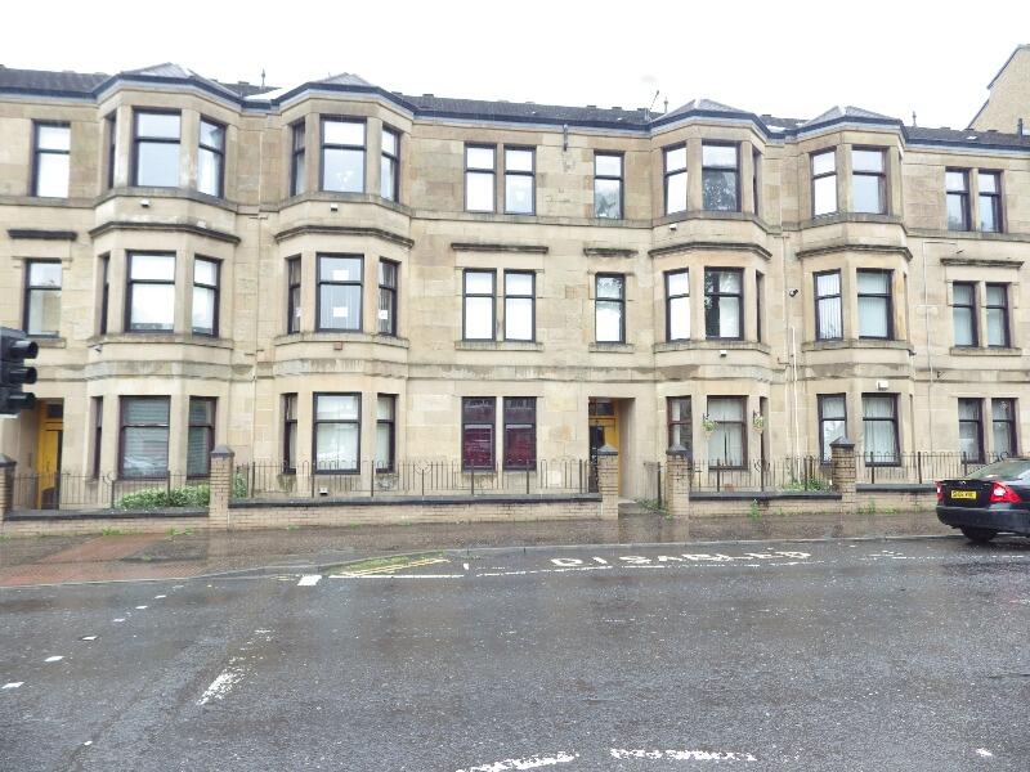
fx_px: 655
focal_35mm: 22
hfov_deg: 76.4
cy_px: 386
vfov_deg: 61.1
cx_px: 515
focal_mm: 4
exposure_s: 1/80
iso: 100
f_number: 3.1
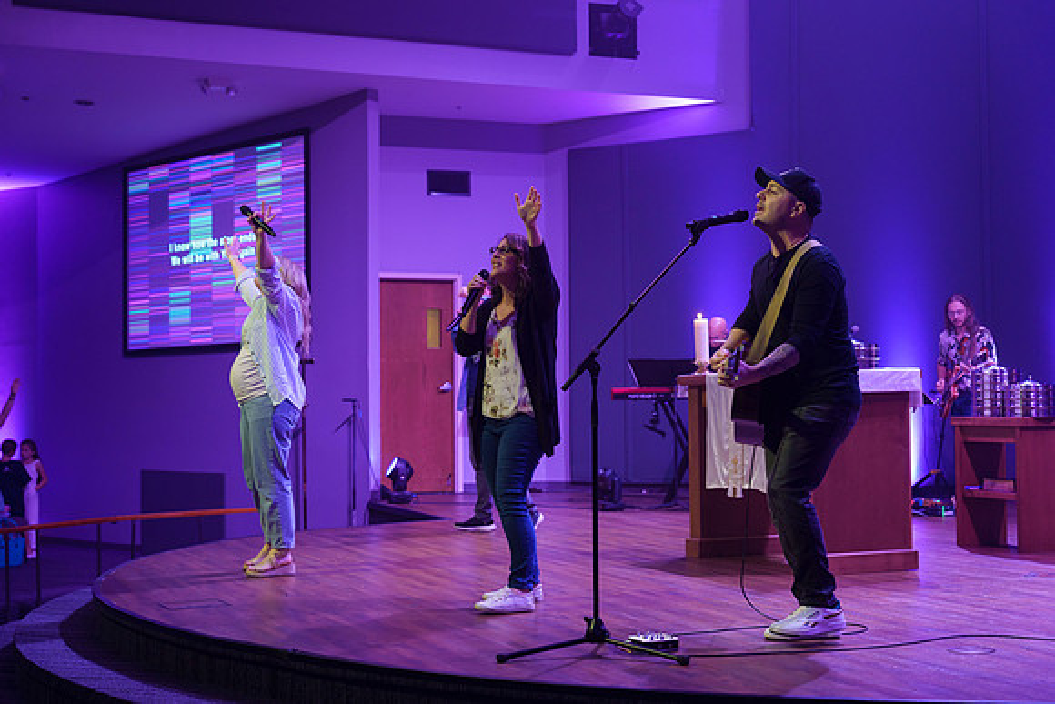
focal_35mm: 51
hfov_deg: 39.2
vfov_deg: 26.7
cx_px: 528
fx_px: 1482
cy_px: 352
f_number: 3.5
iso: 1000
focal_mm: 50
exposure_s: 1/100
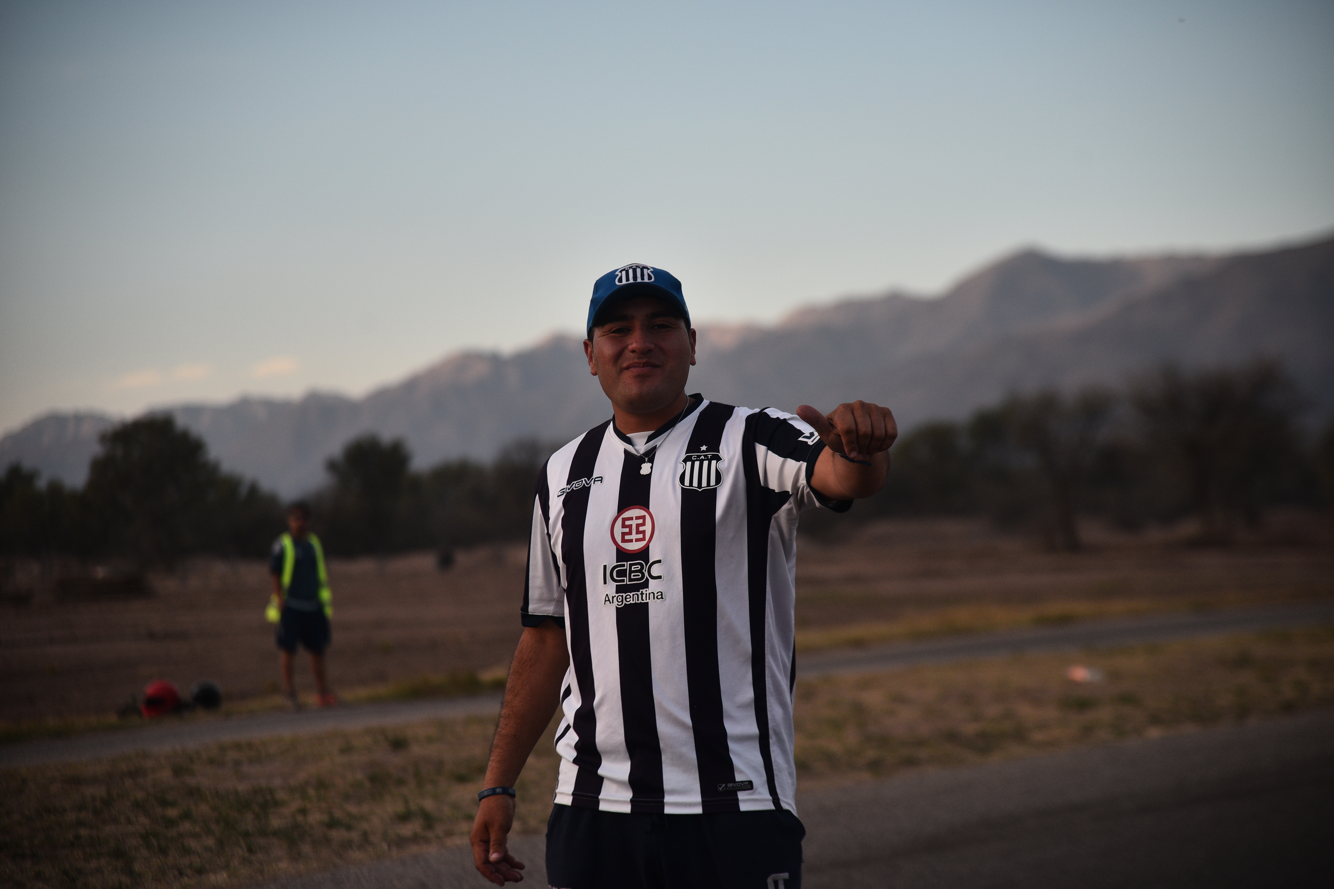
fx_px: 4446
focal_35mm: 120
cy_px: 444
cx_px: 667
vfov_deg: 11.4
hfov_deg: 17.1
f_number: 4
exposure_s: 1/1250
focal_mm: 120
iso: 400
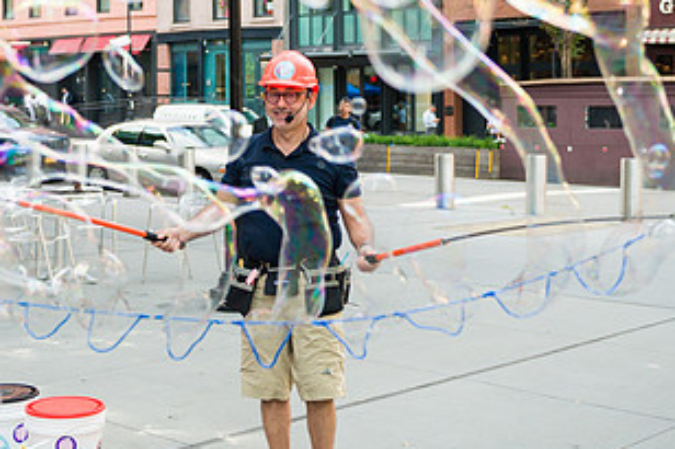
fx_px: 1199
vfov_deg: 21.1
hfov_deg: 31.4
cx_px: 285
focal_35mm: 64
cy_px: 142
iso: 800
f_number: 3.2
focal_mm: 34
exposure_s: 1/1250
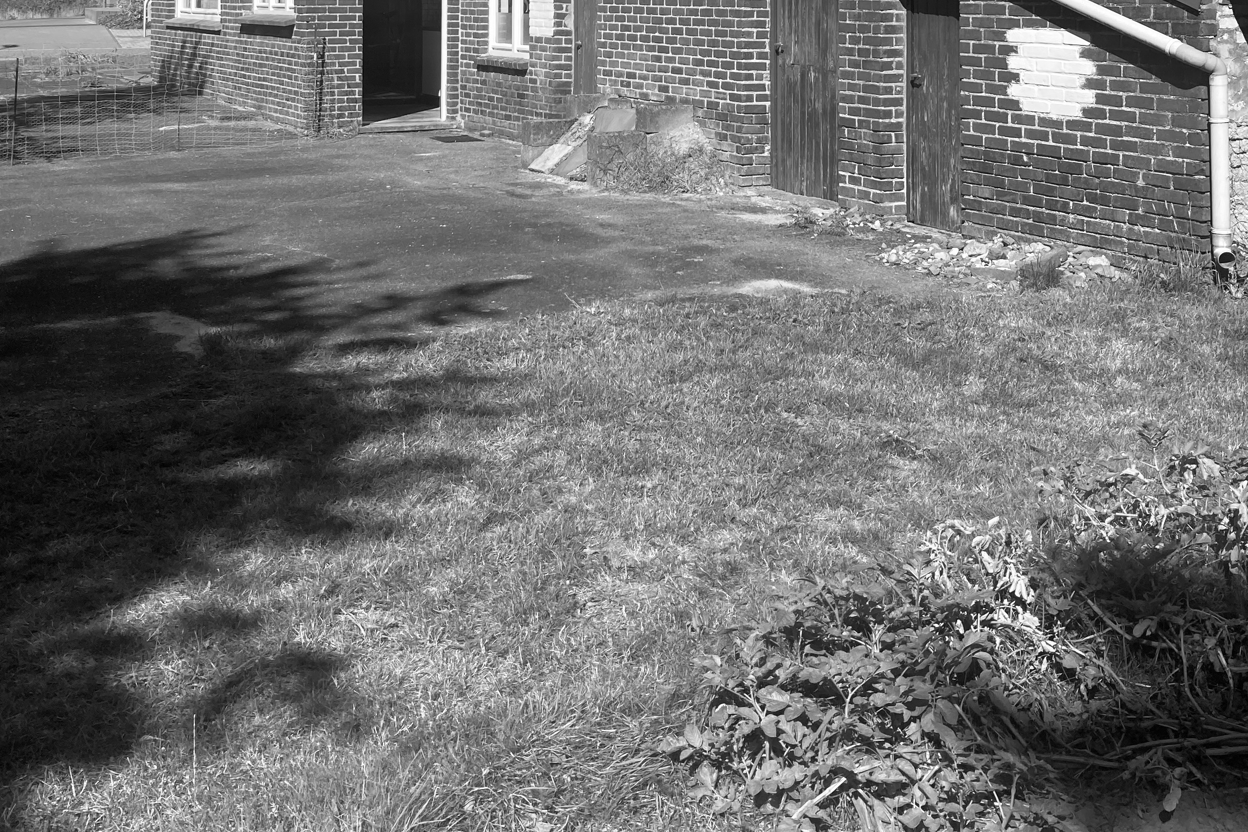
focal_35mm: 46
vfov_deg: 27.3
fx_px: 1595
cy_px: -27
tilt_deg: +1.9
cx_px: 652
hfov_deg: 42.7
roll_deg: +0.8
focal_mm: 3.99
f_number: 1.8
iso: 20
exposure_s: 1/1567
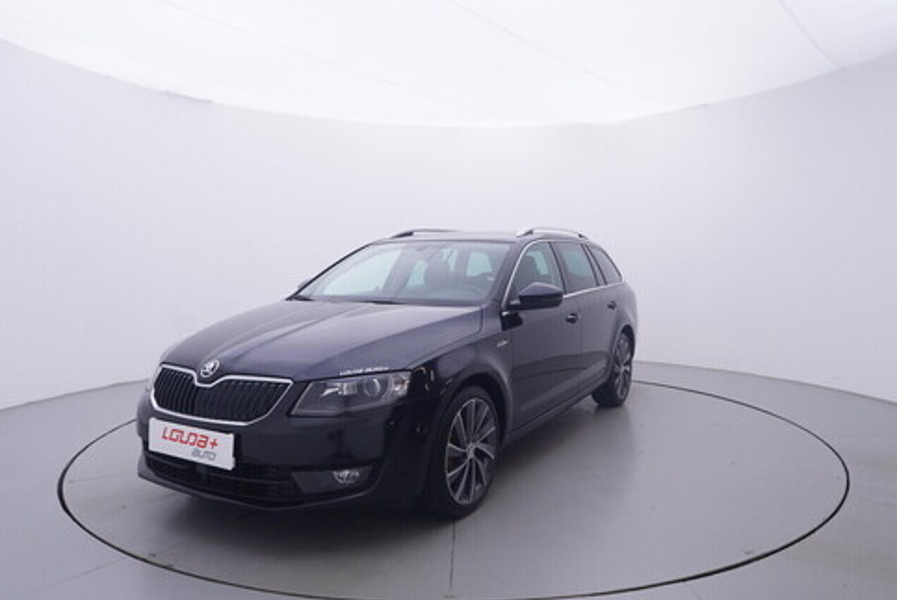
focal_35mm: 26
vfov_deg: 50.4
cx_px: 474
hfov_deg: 70.2
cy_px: 300
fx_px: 638
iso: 200
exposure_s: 1/80
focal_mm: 15
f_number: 5
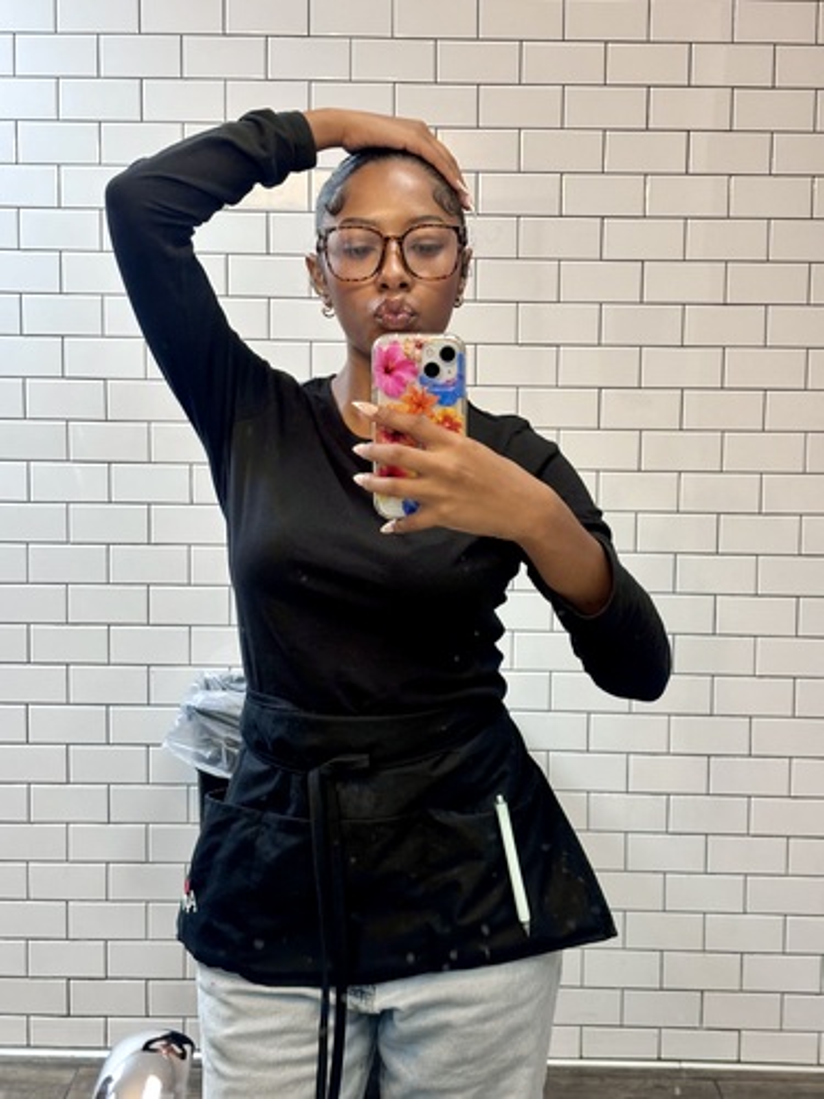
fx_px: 1650
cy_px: 550
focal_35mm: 52
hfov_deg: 28.0
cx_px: 412
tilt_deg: -6.4
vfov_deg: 36.8
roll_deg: +0.0
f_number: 1.6
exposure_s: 1/40
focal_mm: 5.96
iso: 250
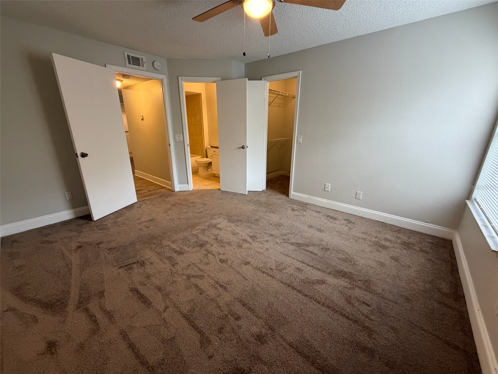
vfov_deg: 85.7
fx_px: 201
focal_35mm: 14
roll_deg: -0.1
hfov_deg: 102.1
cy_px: 187
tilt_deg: -17.4
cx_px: 249
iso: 320
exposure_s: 1/60
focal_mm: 2.22
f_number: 2.2
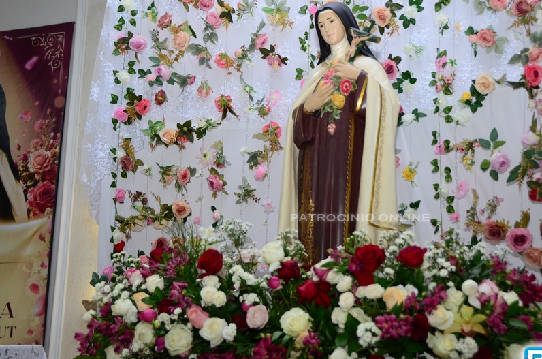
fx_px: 684
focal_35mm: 46
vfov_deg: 29.4
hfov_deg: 43.1
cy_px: 179
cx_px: 304
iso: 1250
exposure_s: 1/200
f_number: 5
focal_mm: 27
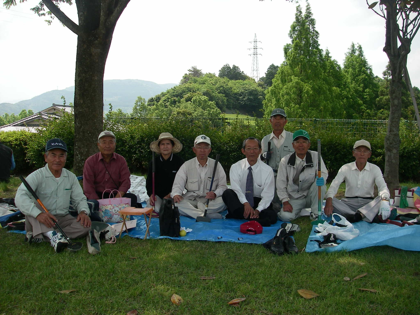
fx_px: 461
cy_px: 158
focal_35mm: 38
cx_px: 210
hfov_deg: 49.0
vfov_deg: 37.7
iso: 64
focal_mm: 6.3
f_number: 3.3
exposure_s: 1/400
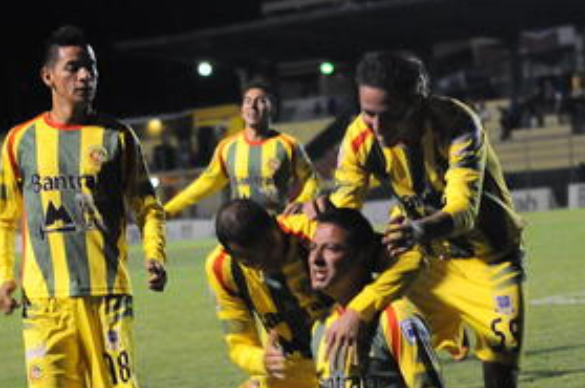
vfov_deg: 7.3
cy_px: 292
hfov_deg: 11.0
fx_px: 3050
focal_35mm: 188
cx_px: 237
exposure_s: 1/350
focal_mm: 70
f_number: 2.8
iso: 3200
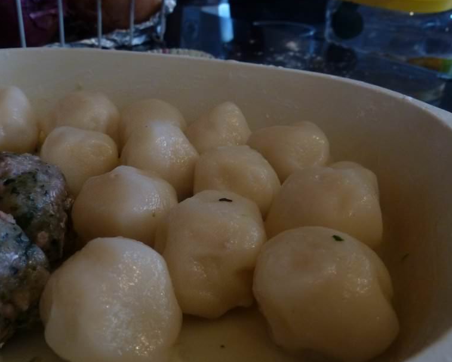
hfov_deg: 54.1
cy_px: 213
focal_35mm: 33
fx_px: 442
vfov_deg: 44.4
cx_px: 199
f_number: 3.3
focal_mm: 4.1
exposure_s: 1/30
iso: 250
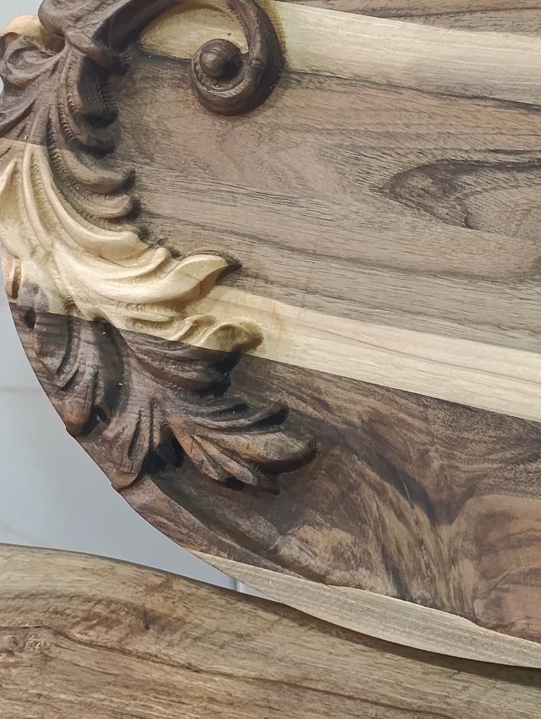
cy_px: 224
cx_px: 513
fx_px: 2182
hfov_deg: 14.0
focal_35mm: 105
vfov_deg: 18.6
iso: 640
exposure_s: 1/99.9
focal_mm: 6.14
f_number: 1.65
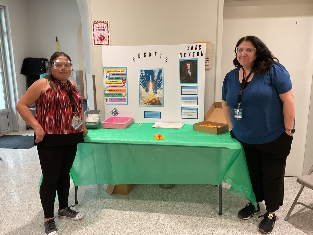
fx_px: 262
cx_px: 156
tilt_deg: -11.8
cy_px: 118
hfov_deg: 61.7
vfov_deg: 48.2
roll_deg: +1.1
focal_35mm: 29
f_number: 1.8
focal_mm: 3
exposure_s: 1/60
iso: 100
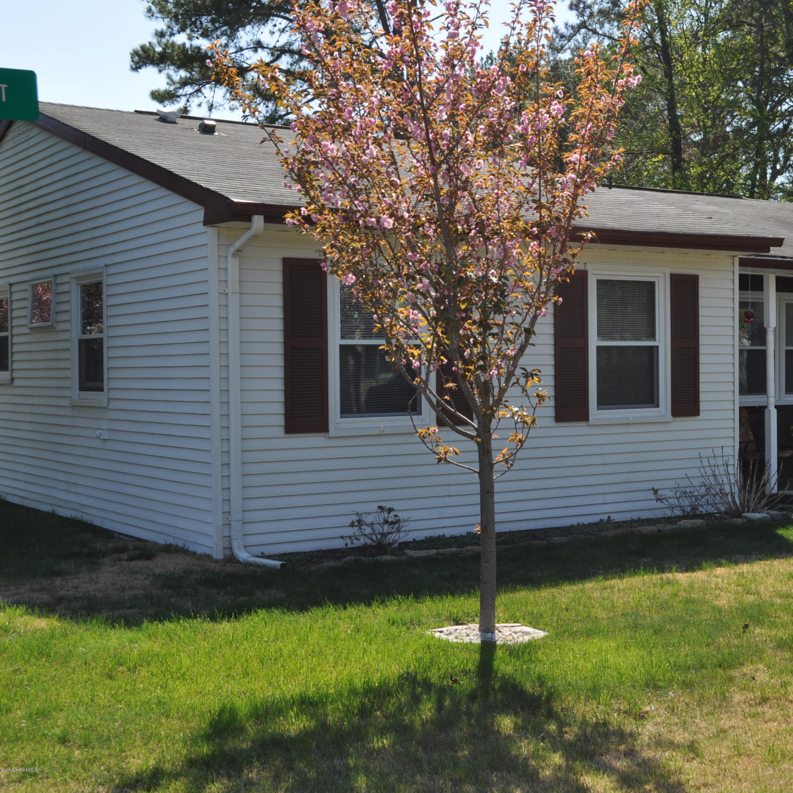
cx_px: 569
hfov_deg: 33.5
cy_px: 397
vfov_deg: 34.0
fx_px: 1296
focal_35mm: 50
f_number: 9
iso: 200
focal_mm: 26
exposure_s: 1/320
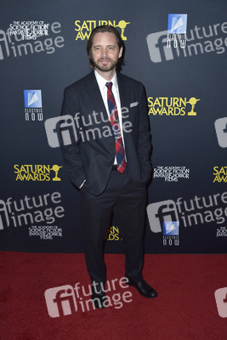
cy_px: 170
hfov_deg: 41.1
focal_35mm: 32
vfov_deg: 58.7
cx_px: 114
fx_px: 302
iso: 250
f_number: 6.3
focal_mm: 32
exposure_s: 1/250
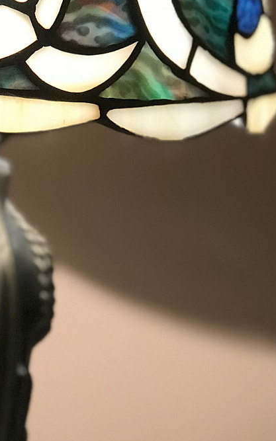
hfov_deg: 8.9
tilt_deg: -6.9
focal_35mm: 145
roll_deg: -2.3
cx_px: -50
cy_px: 175
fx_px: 1745
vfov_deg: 14.4
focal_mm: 6.6
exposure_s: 1/60
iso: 125
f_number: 2.8
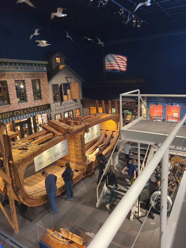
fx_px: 186
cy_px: 124
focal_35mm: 26
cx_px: 93
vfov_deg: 67.3
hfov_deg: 53.1
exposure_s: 1/30
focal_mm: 5.4
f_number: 1.8
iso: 640
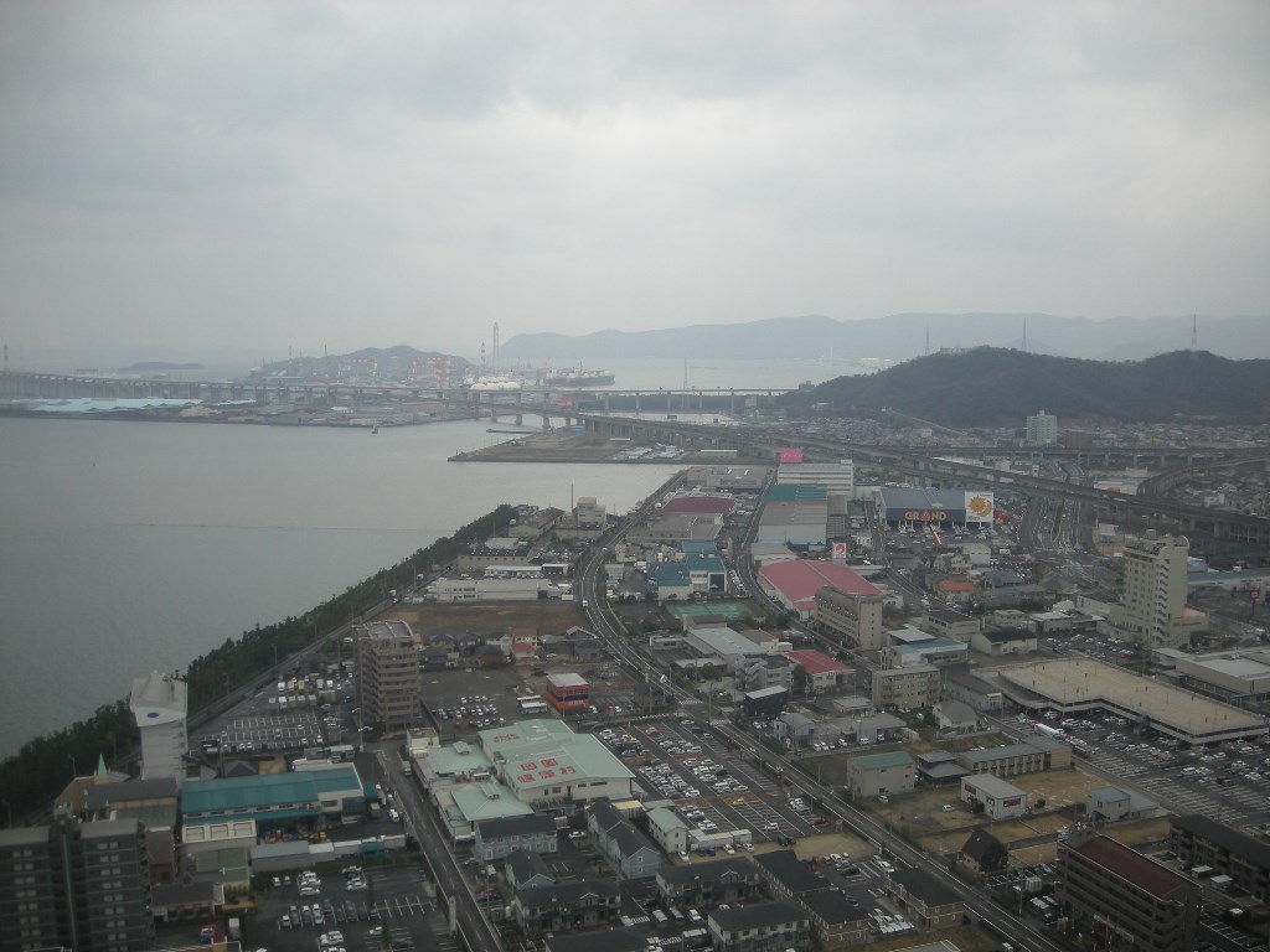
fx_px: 1284
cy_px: 476
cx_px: 635
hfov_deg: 52.6
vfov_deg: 40.7
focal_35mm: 35
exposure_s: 1/392
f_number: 2.8
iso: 50
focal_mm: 5.7
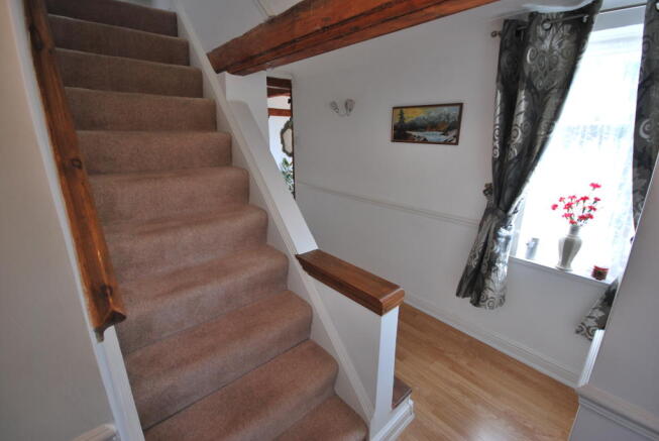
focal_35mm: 15
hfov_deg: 100.3
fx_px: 275
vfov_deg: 77.5
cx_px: 330
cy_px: 220
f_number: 4.5
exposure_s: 1/80
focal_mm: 10
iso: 200
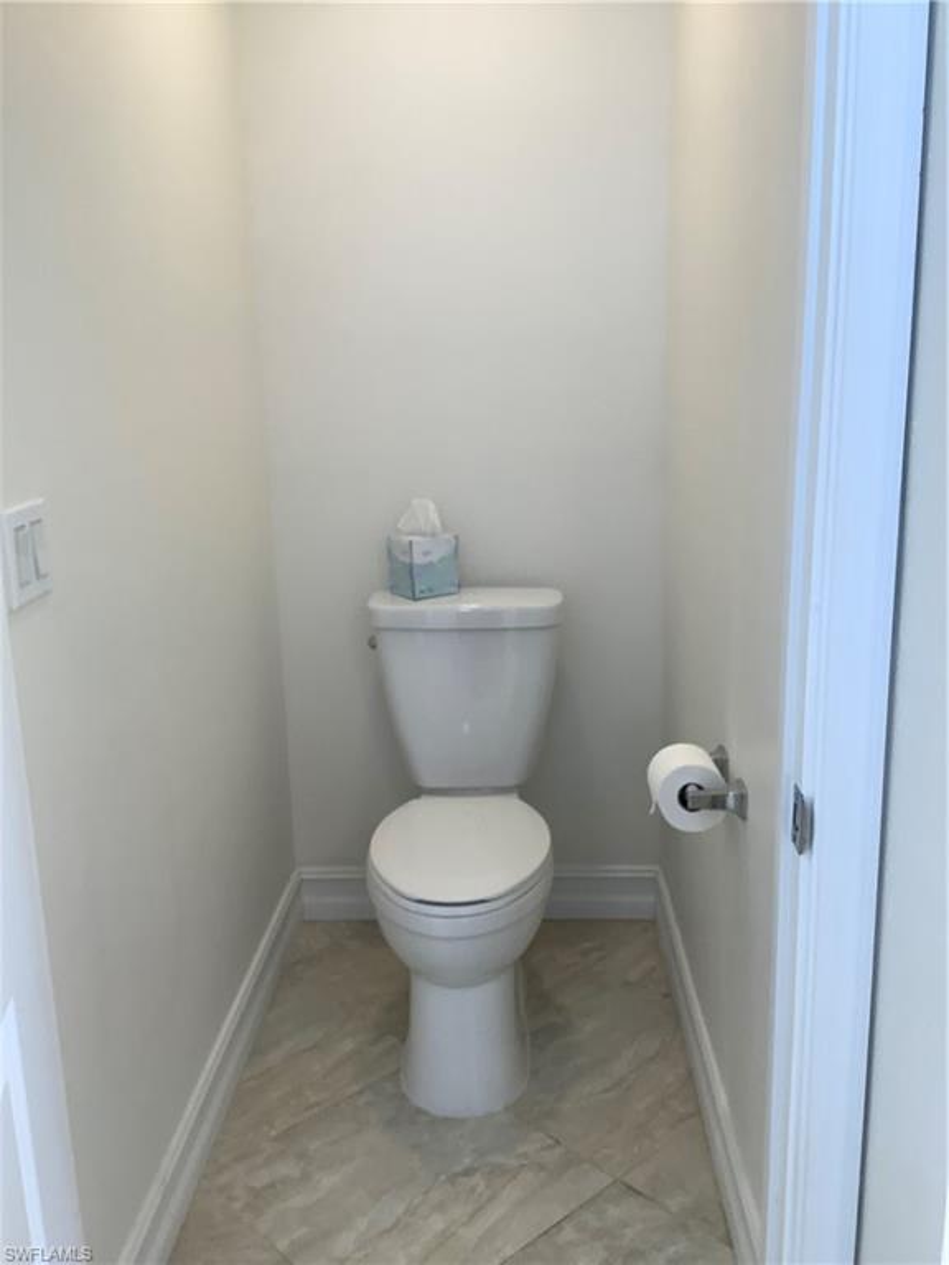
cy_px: 632
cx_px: 474
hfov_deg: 45.4
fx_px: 1133
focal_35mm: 31
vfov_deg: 58.4
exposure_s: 1/60
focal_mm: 3.3
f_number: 2.4
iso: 64
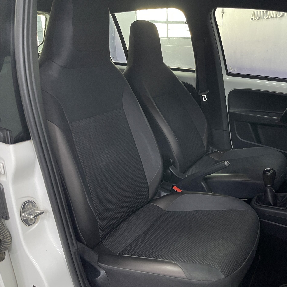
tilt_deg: -21.6
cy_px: 146
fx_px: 281
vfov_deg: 54.0
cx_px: 191
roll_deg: -1.1
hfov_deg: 53.0
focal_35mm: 30
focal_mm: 5.1
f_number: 1.6
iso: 640
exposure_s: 1/34
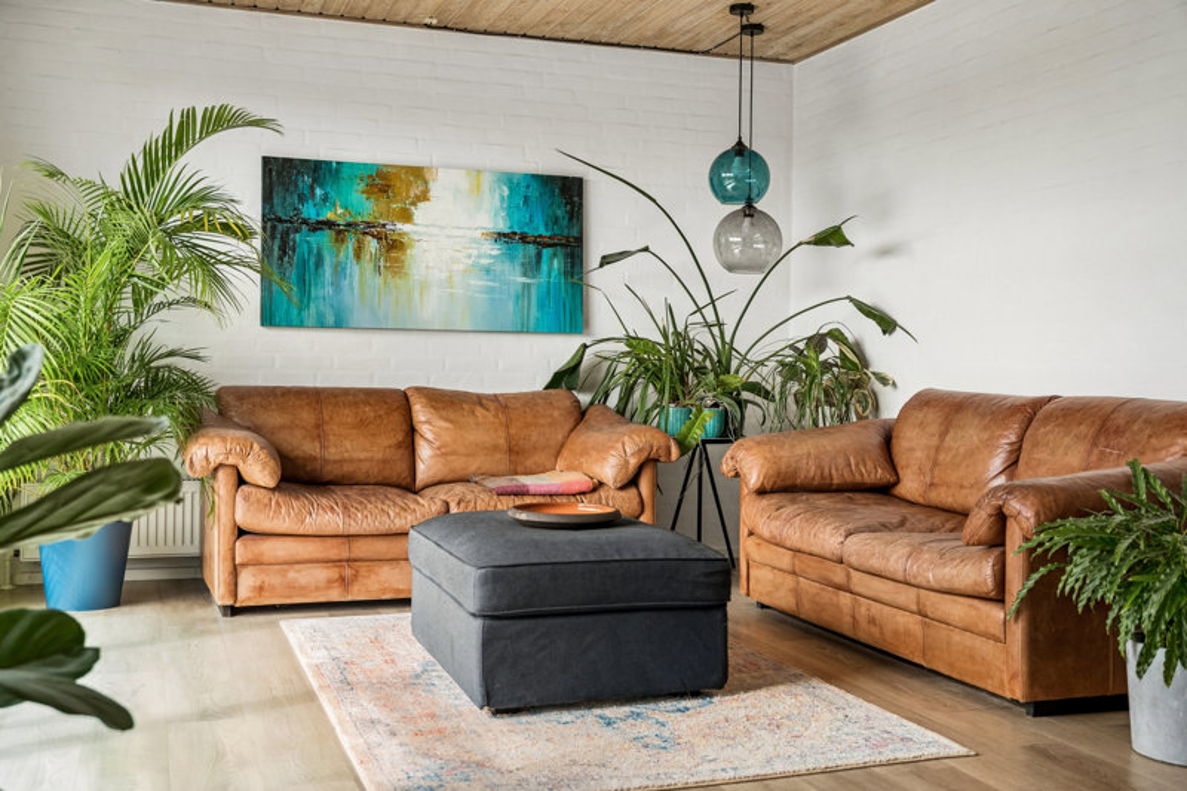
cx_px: 594
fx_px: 1319
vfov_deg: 33.4
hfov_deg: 48.5
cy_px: 396
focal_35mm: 40
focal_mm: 40
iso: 640
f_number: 4.5
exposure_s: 1/250
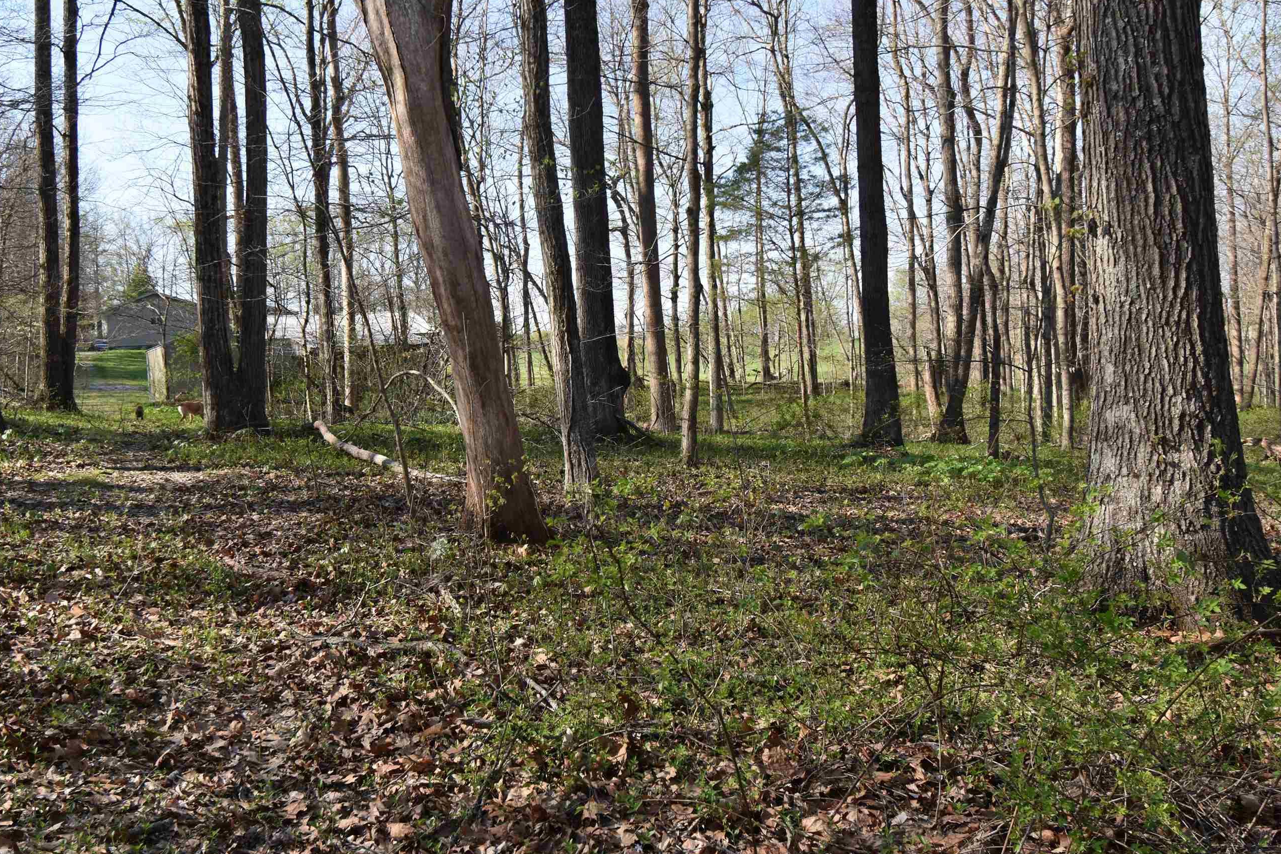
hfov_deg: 52.8
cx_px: 522
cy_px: 451
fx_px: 1281
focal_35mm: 36
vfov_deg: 36.9
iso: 250
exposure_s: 1/250
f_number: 8
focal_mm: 20
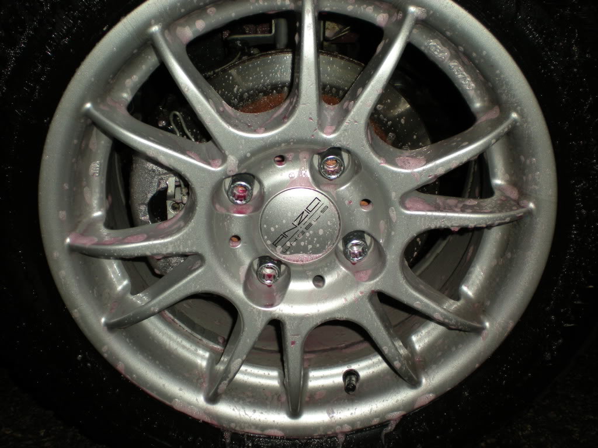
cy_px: 224
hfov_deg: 49.0
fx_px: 656
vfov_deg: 37.7
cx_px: 299
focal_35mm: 38
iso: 64
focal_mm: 6.3
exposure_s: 1/60
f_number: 3.1
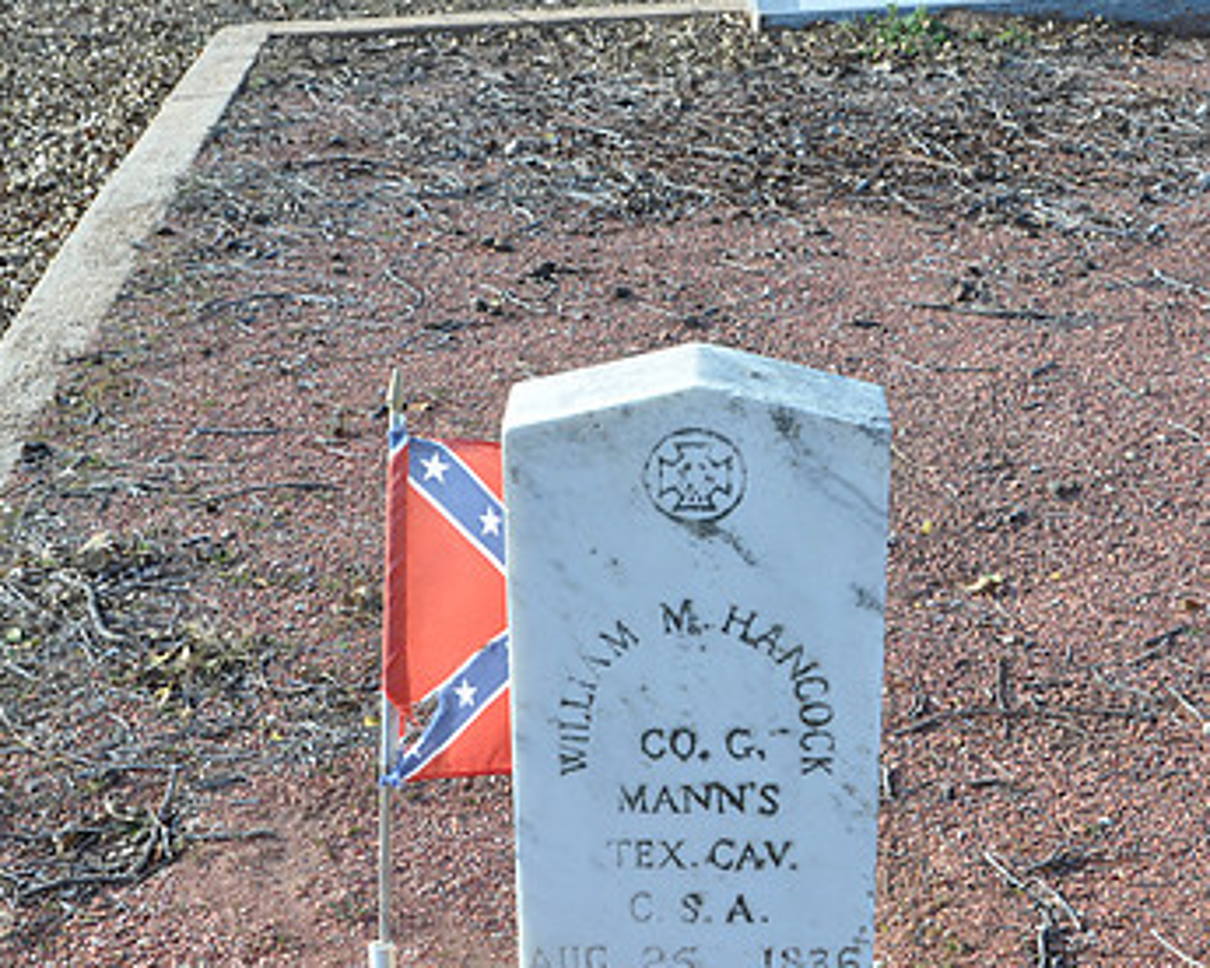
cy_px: 528
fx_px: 2543
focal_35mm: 71
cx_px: 666
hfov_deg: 26.8
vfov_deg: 21.5
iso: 200
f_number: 8
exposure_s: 1/60
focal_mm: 30
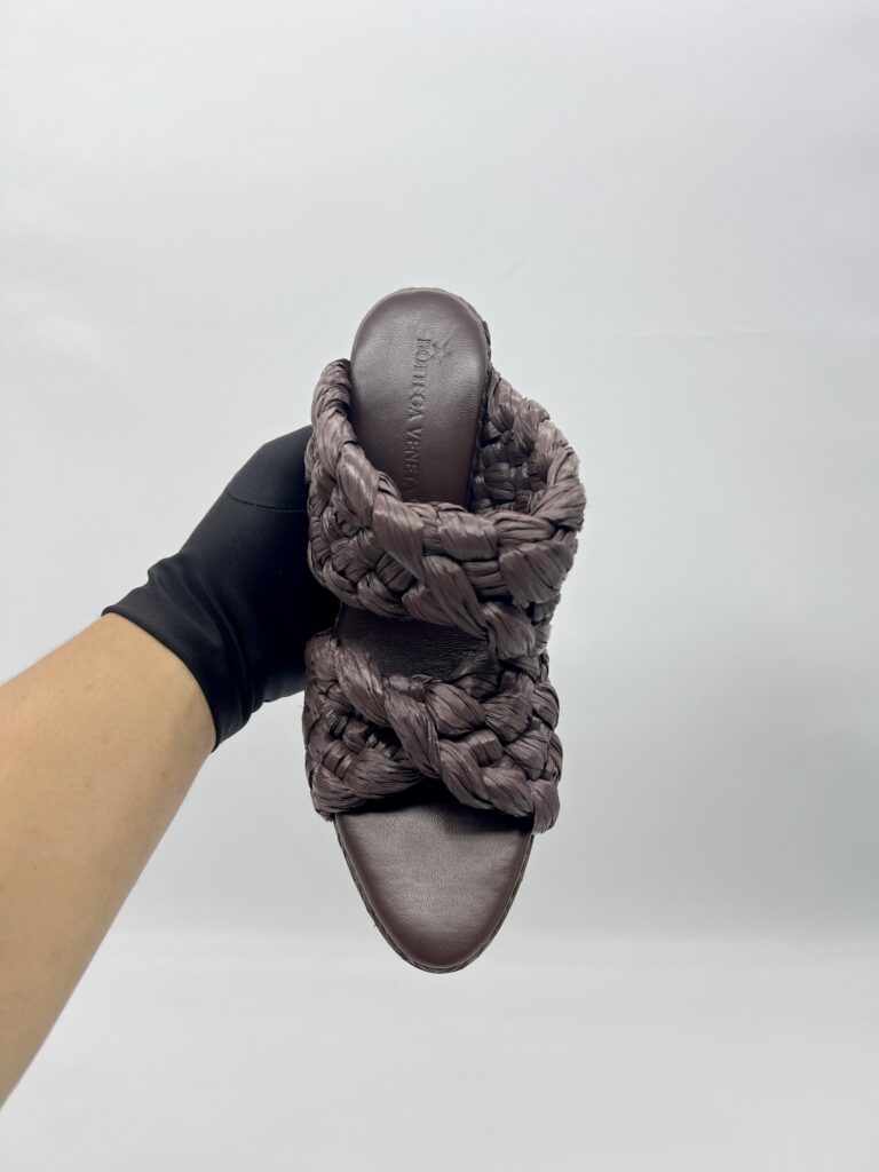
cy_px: 586
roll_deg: +0.2
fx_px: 880
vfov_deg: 67.3
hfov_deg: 53.1
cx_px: 440
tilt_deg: -12.8
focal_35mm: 26
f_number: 1.5
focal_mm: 5.7
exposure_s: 1/117
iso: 32
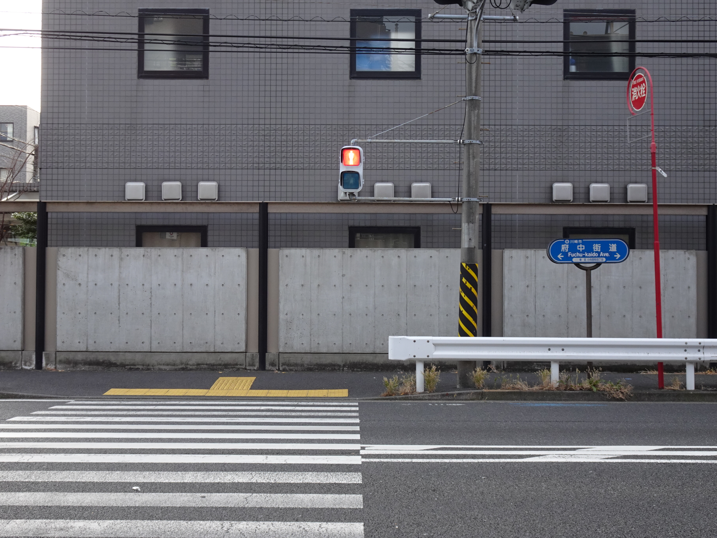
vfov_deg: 26.1
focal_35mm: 56
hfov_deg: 34.3
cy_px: 269
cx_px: 358
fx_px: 1160
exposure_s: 1/125
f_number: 4.5
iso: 100
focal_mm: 8.94
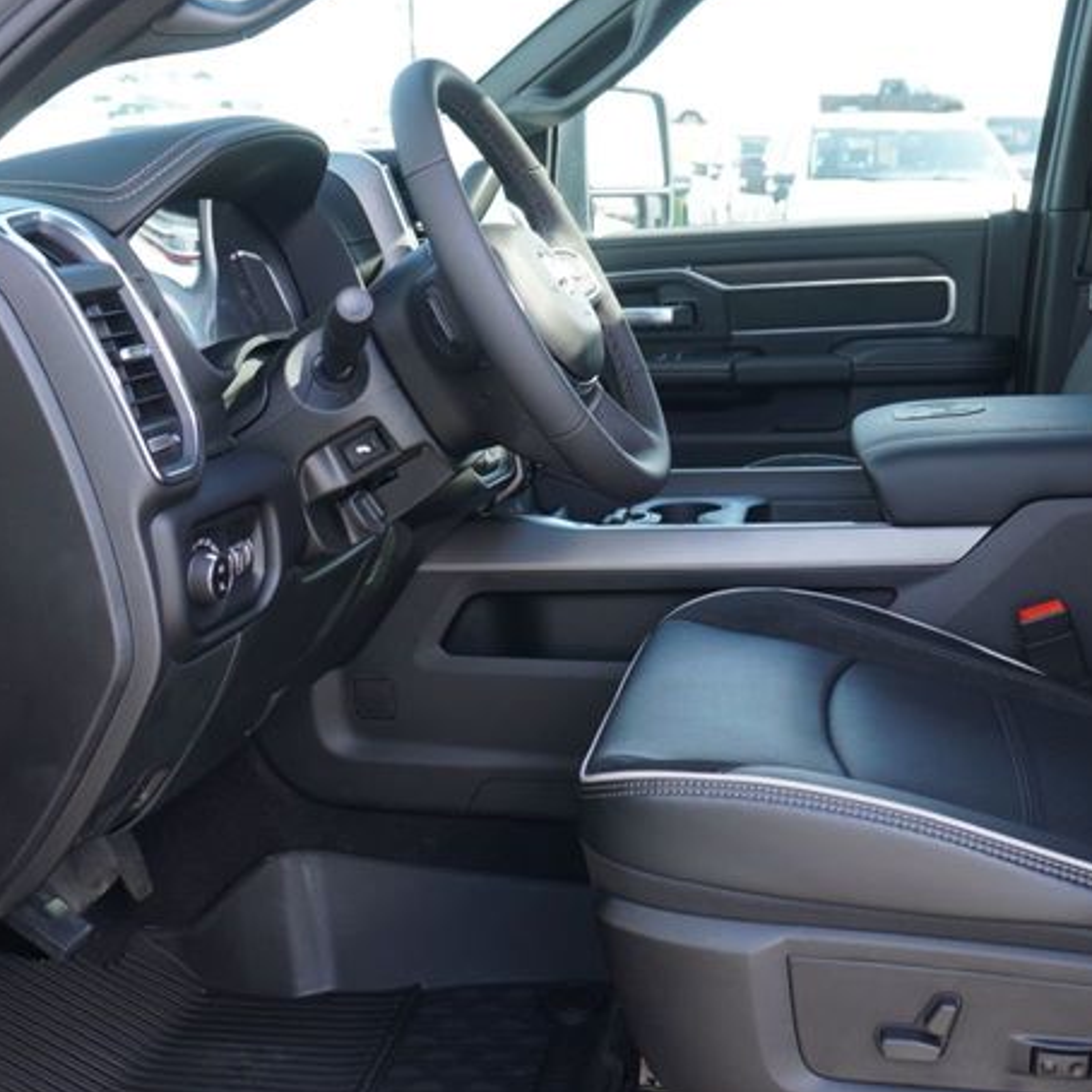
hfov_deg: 36.7
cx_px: 625
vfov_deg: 36.7
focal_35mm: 46
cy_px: 483
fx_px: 1642
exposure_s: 1/60
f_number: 4
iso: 100
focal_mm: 16
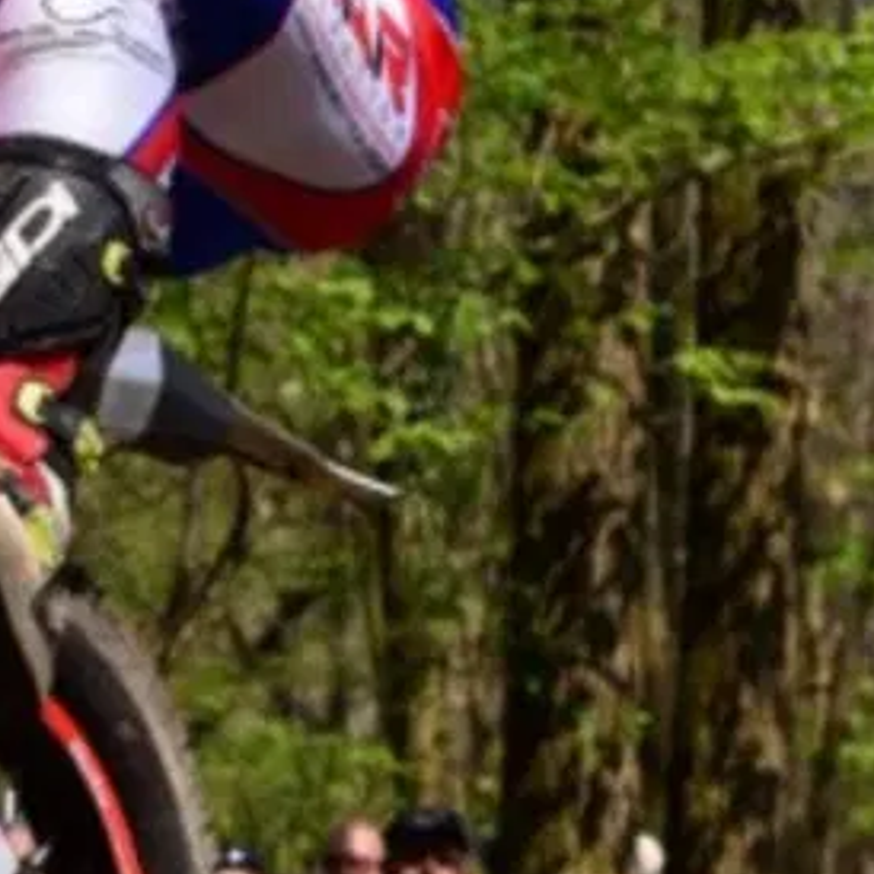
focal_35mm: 195
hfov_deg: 8.6
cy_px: 383
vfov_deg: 9.0
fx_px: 5570
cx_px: -692
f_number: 4.5
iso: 640
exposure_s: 1/4000
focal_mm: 35
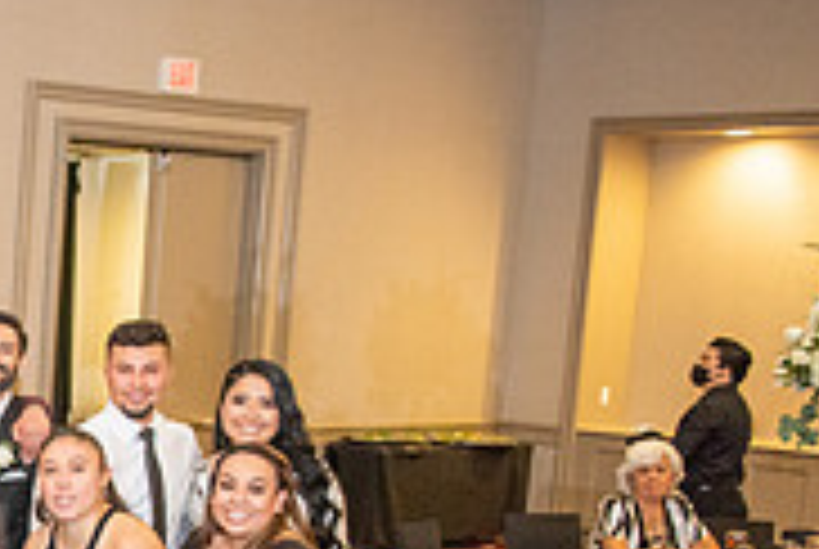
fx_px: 2028
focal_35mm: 89
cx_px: -374
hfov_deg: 20.0
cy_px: 610
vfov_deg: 15.0
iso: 1600
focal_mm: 28
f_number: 2.8
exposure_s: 1/160
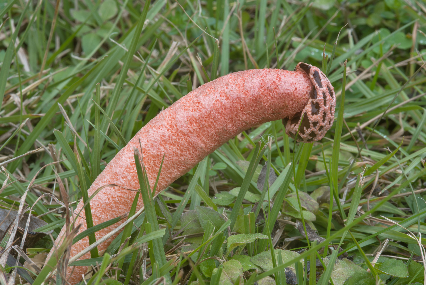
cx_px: 213
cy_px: 142
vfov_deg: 13.1
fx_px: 1243
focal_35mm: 105
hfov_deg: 19.5
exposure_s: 1/3
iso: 64
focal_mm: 105
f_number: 32
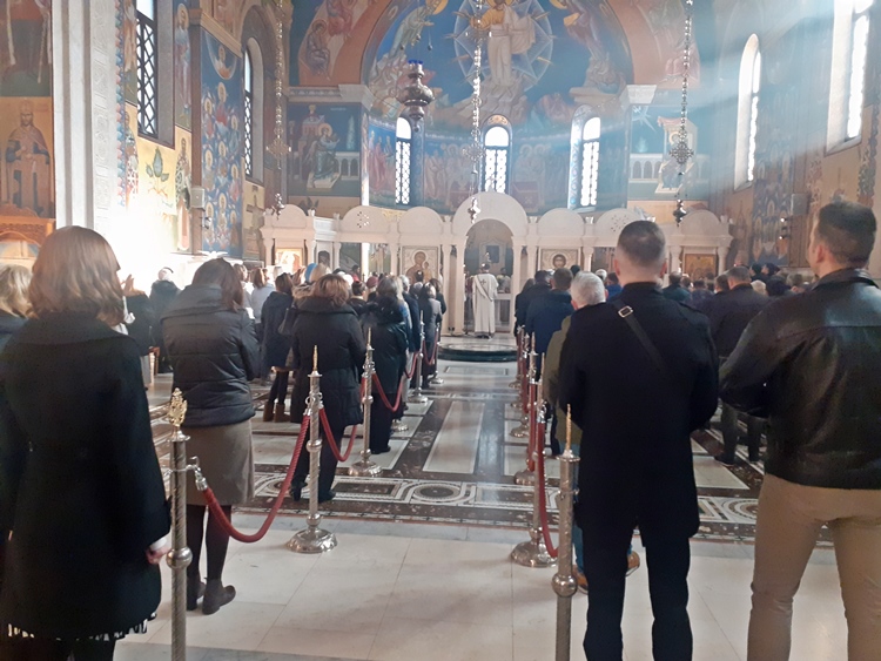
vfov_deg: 51.4
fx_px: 687
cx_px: 440
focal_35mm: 27
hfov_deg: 65.3
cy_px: 330
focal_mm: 3.6
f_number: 1.9
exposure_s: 1/50
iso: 250
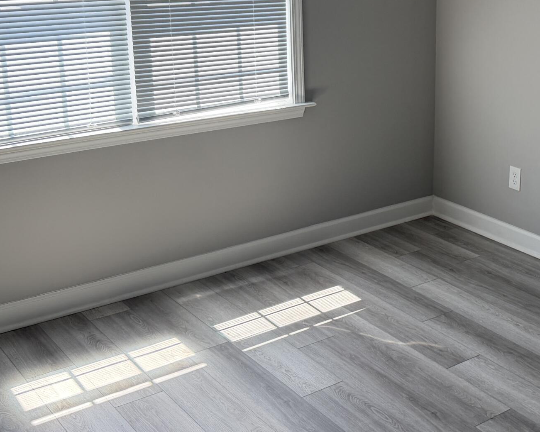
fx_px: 863
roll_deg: -0.8
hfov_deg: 33.9
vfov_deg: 27.8
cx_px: 413
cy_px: 122
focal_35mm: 54
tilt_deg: -13.7
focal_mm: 6.76
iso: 125
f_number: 1.78
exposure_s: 1/206
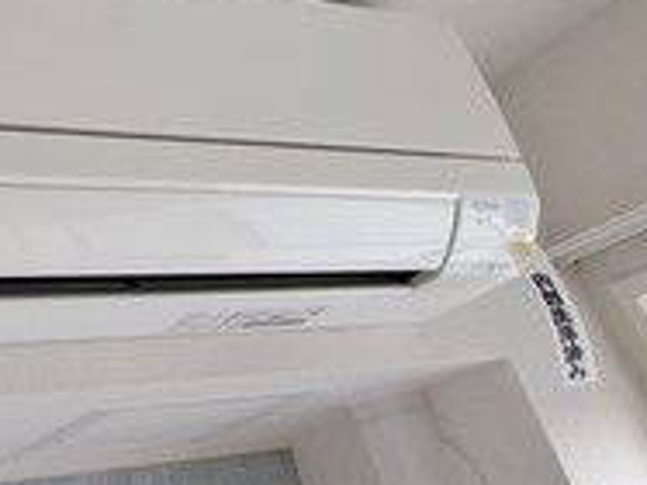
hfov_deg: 42.4
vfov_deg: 33.2
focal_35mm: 39
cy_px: -17
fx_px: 728
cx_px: 24
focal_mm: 1.74
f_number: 2.2
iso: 80
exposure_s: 1/50
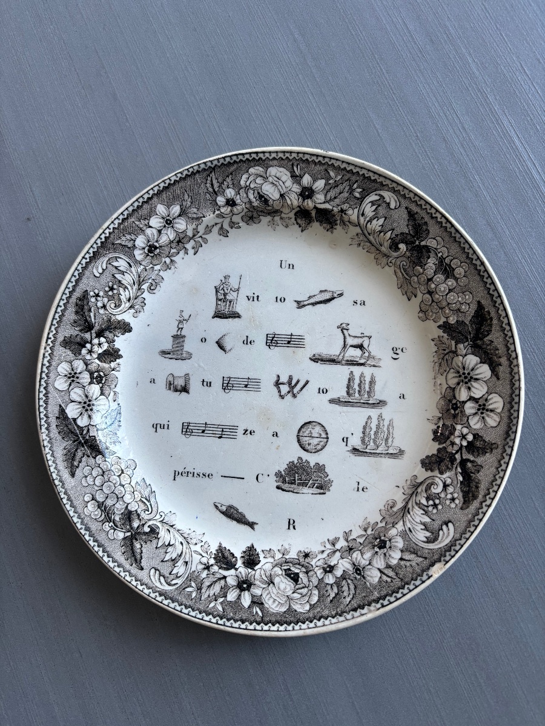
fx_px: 546
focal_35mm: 26
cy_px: 363
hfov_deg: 53.1
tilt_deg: -79.2
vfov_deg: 67.3
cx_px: 272
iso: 100
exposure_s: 1/121
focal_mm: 5.96
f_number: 1.6
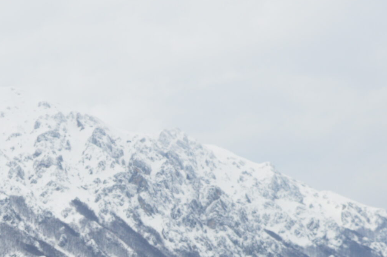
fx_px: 1850
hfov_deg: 11.8
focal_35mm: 172
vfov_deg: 7.9
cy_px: 239
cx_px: 5
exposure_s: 1/500
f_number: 11
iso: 250
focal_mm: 45
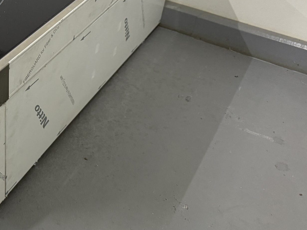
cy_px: 57
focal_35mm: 50
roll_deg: +0.3
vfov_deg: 28.7
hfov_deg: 34.7
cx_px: 0
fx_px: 443
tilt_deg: -35.5
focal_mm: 6.76
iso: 500
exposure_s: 1/50
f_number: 1.78
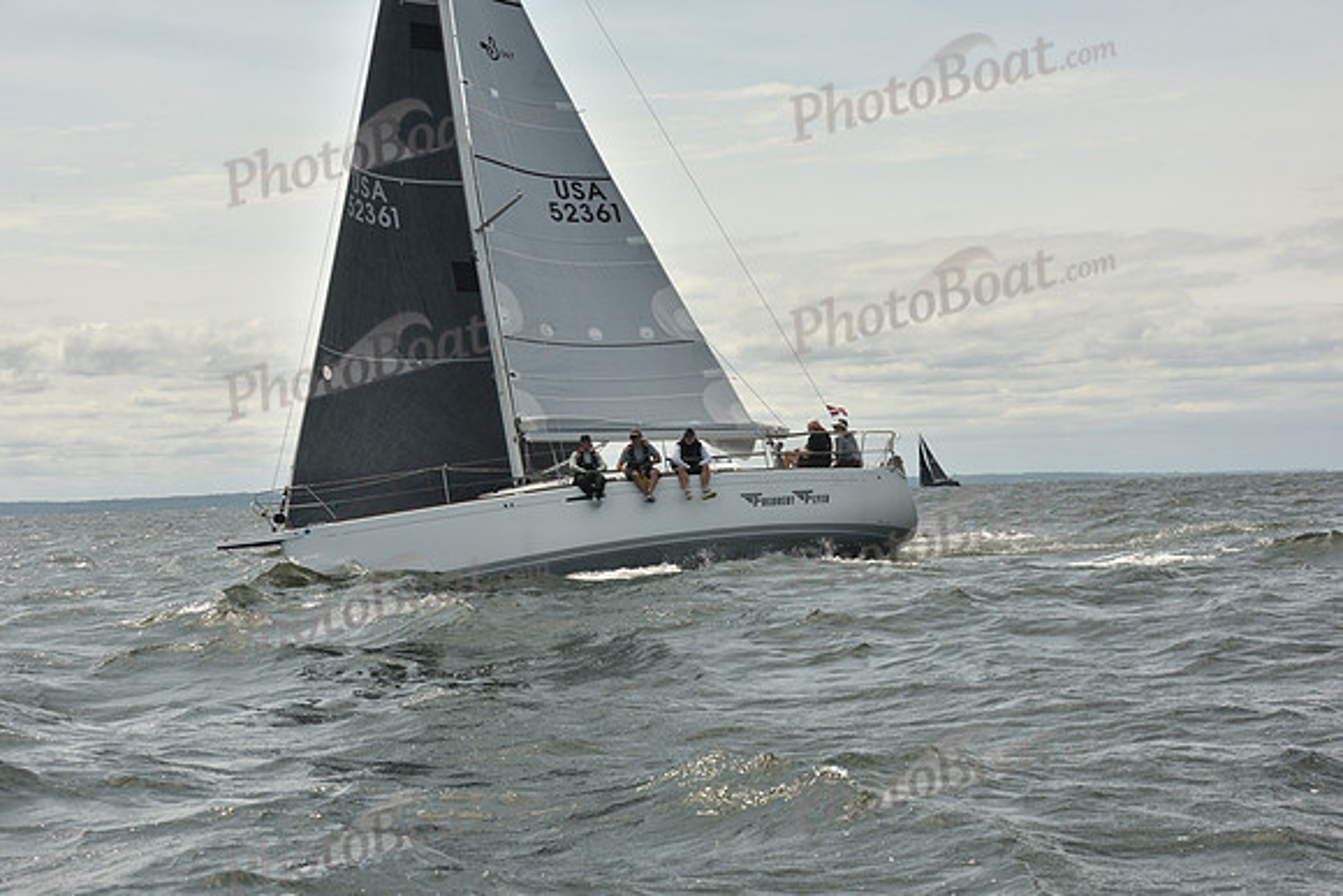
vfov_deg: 19.5
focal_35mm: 70
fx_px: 2612
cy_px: 448
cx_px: 672
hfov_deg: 28.8
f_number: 10
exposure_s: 1/800
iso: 250
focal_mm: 70
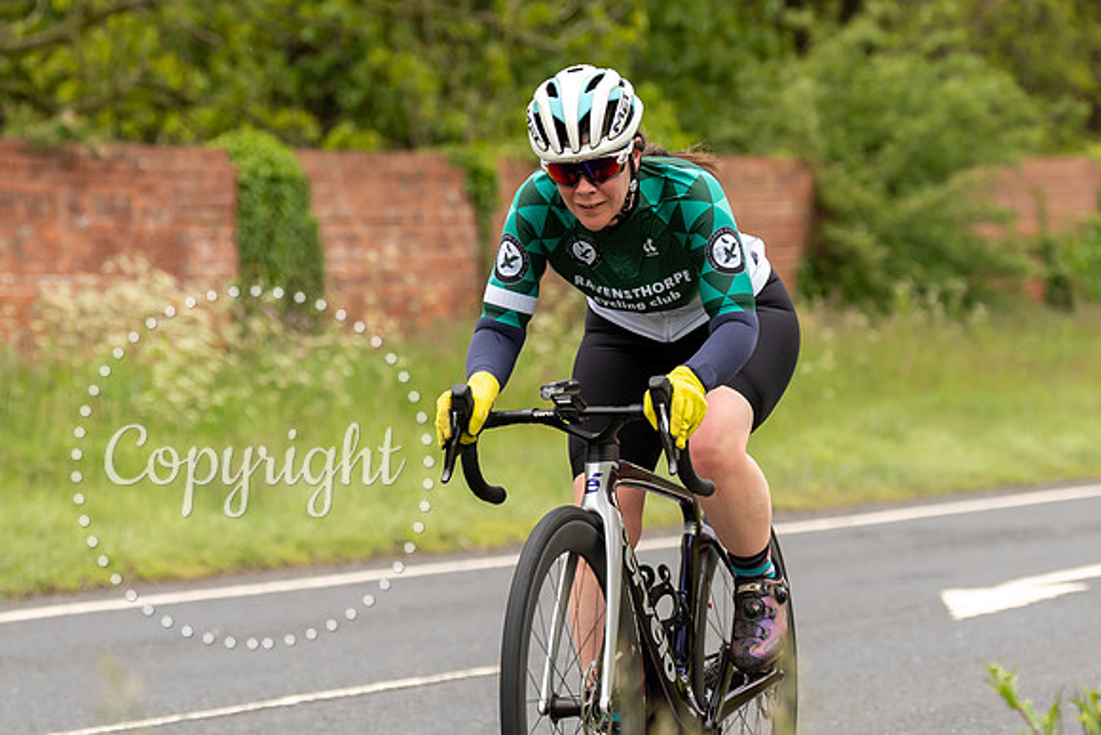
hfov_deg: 8.9
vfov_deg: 5.9
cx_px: 659
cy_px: 184
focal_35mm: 232
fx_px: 7106
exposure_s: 1/1000
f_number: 3.5
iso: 400
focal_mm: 100
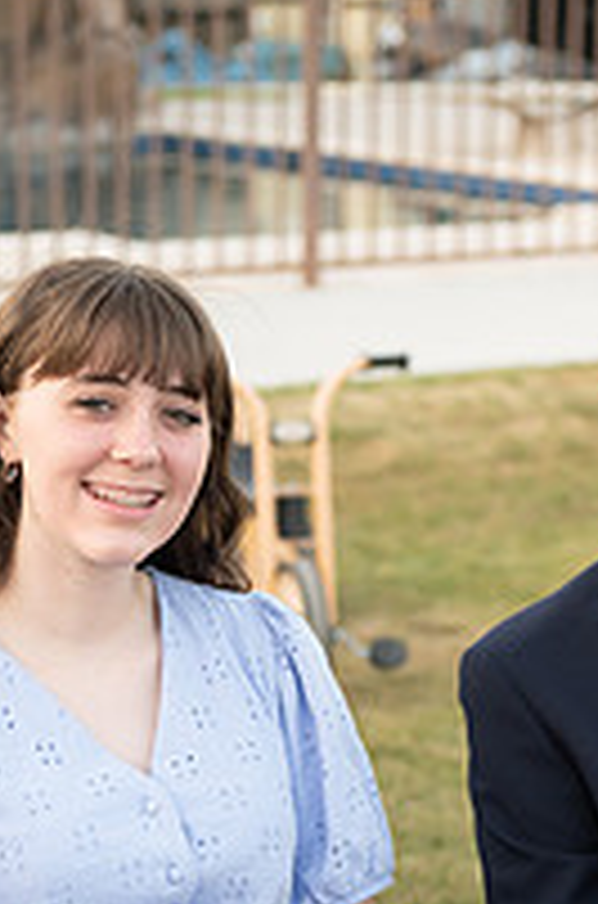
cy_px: 697
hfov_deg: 10.5
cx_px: 407
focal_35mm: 130
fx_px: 3256
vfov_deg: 15.7
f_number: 3.5
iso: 1600
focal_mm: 58
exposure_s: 1/800
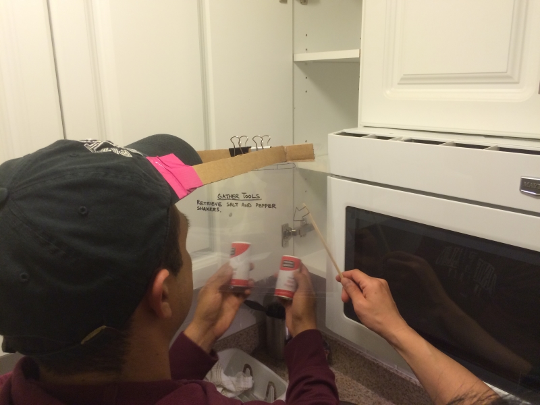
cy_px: 202
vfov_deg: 48.2
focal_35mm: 29
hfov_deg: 61.7
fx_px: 452
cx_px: 270
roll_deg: +1.6
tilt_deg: -13.5
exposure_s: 1/30
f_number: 2.2
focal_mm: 4.15
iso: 100
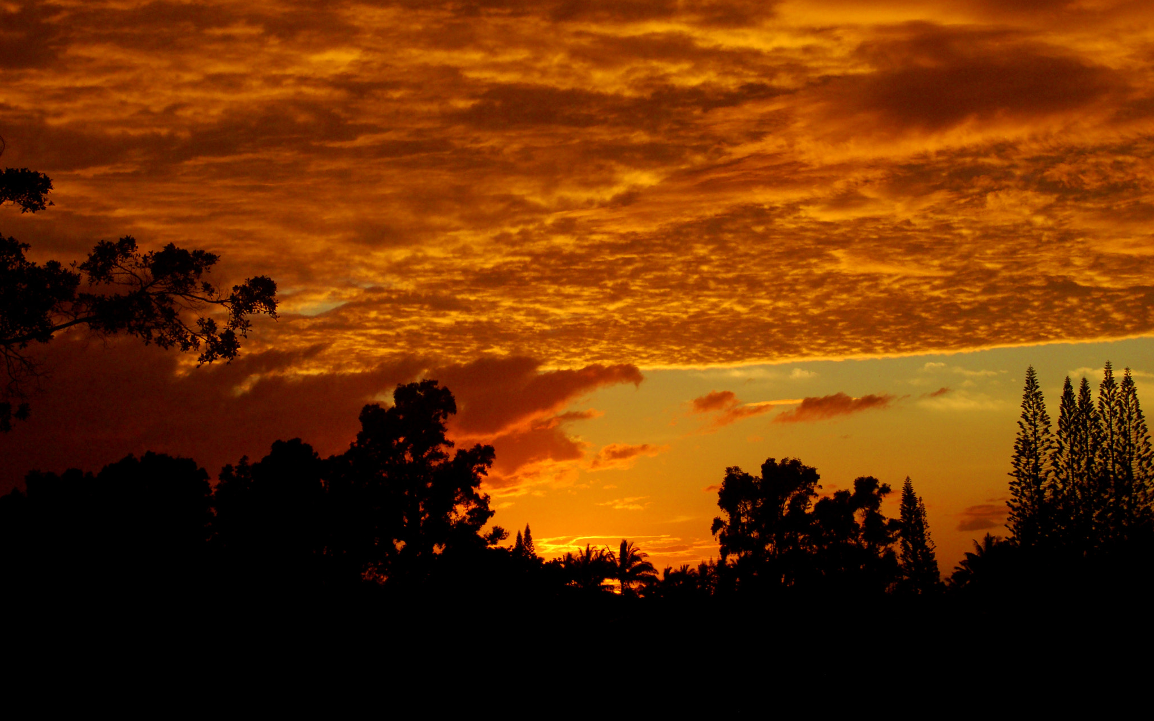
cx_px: 578
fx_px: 2658
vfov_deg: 15.5
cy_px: 336
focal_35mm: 85
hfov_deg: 24.5
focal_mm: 55
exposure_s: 1/400
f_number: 10
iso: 800
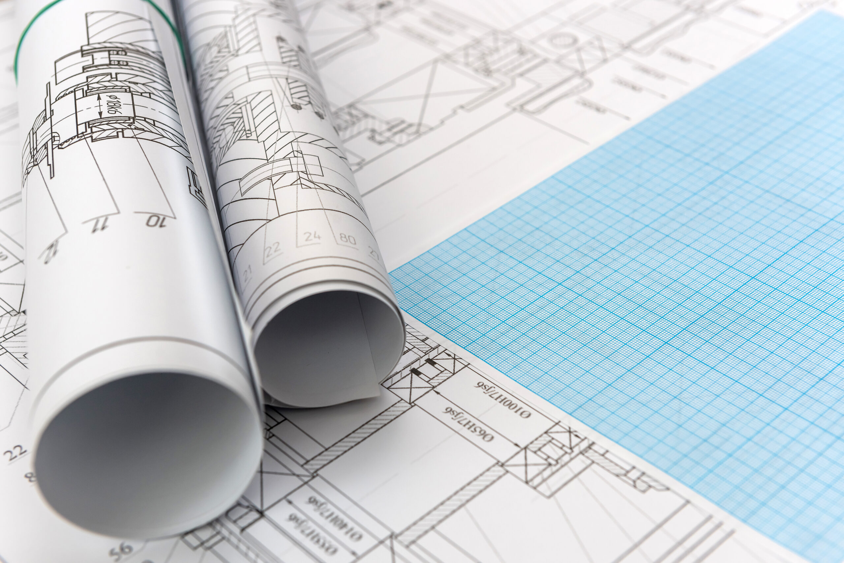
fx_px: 1407
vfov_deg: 22.6
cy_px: 282
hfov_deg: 33.4
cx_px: 422
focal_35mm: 60
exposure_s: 1/200
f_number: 6.3
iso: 320
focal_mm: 60
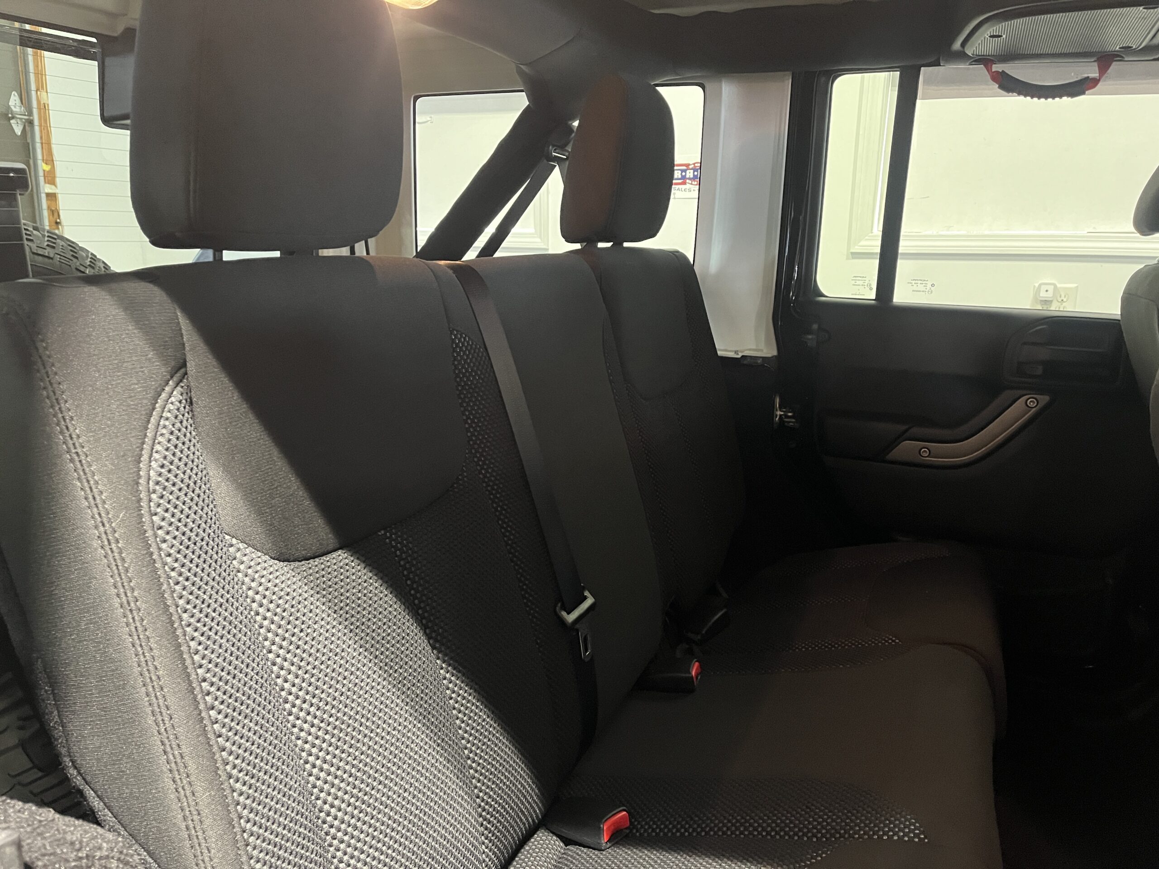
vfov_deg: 53.1
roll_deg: -0.4
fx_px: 871
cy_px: 434
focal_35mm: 26
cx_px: 580
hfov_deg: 67.3
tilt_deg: -12.7
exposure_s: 1/30
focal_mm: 5.1
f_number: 1.6
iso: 640
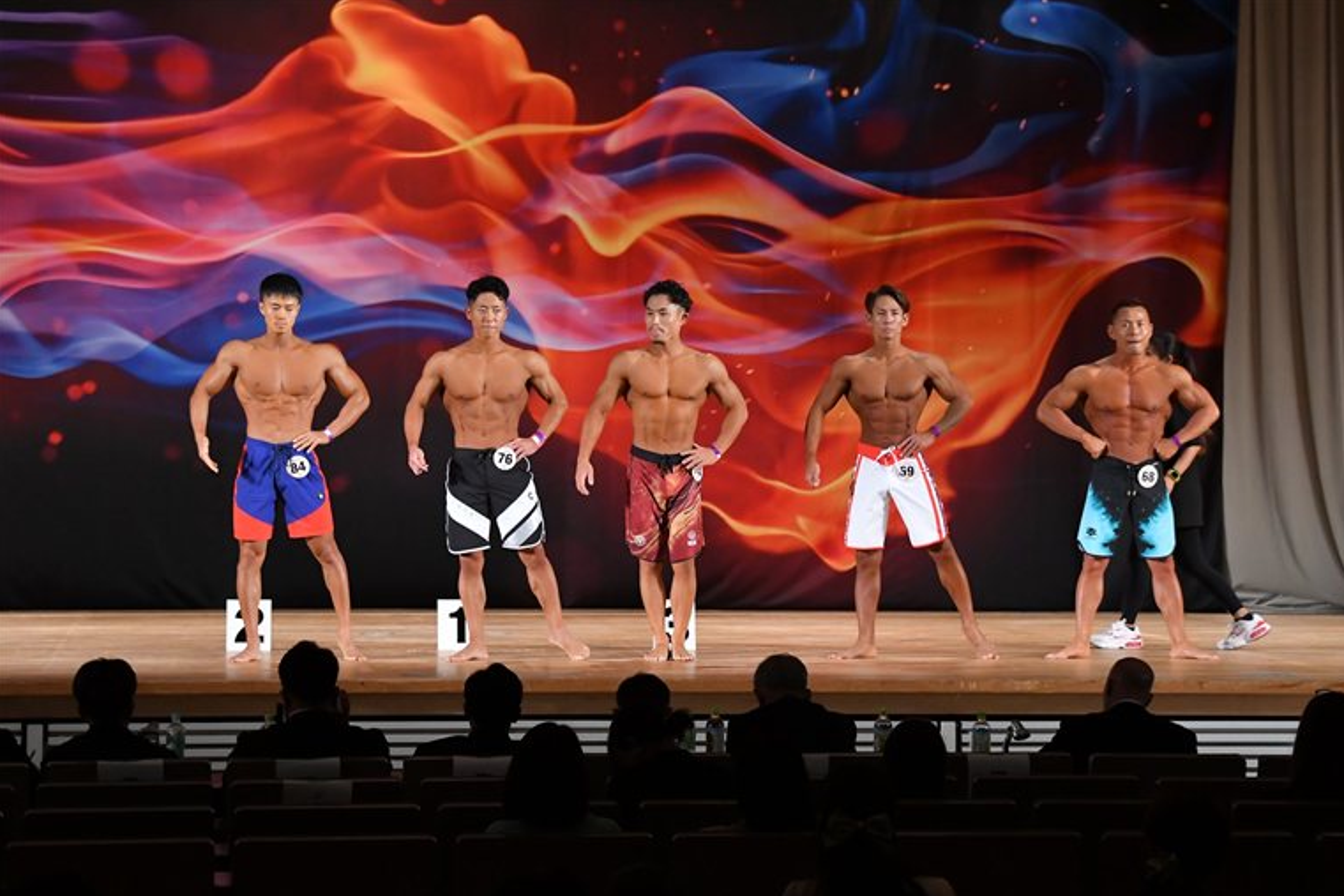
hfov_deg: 18.6
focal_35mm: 110
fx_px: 4106
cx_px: 681
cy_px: 454
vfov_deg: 12.4
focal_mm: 72
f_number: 5.6
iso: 3200
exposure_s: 1/400
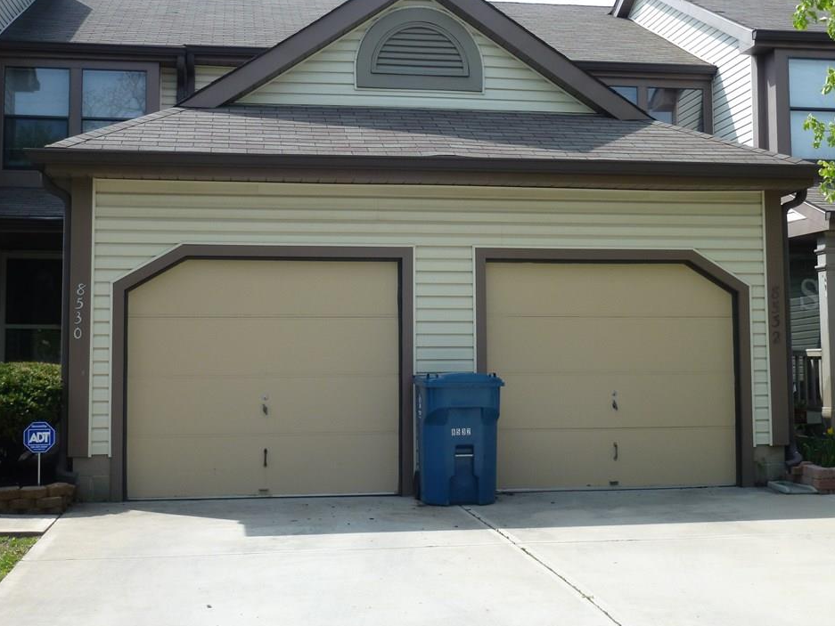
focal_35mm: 47
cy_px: 290
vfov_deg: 30.9
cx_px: 422
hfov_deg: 40.4
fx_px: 1134
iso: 100
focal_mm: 7.4
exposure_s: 1/500
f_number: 3.9
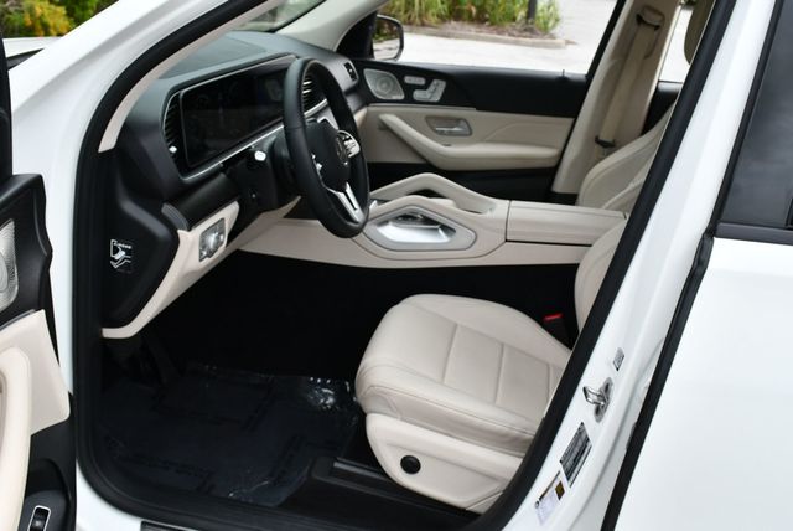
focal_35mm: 36
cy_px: 266
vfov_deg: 36.9
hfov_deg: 53.1
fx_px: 794
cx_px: 396
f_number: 6.3
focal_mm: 18
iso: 200
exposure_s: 1/250
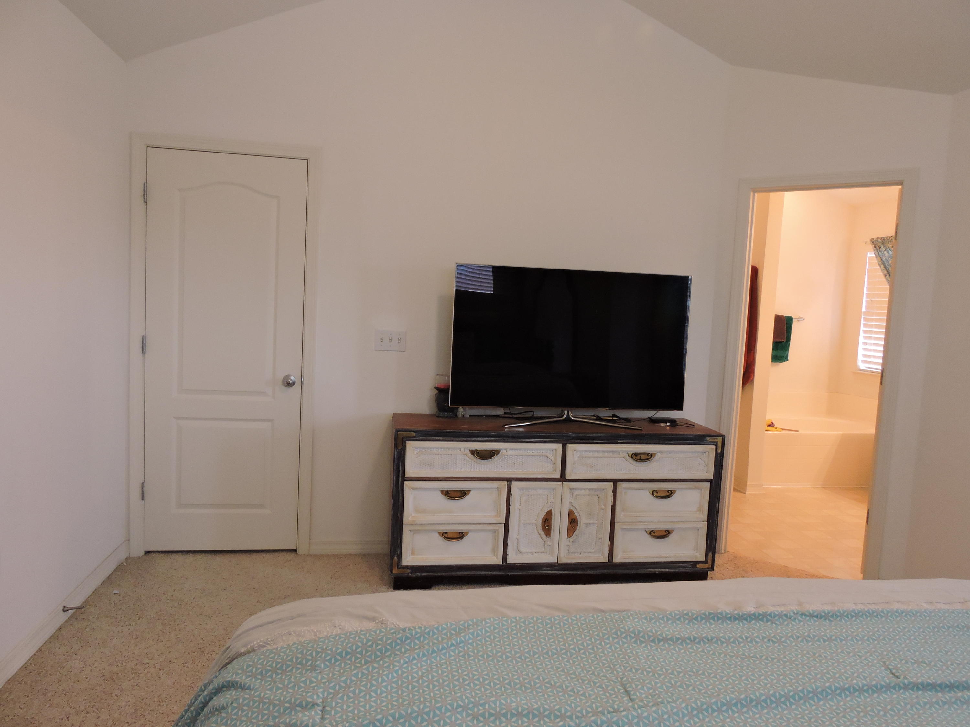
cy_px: 364
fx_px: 673
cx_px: 485
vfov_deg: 56.8
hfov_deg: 71.6
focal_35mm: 24
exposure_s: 1/30
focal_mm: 4.3
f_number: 3.3
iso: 360
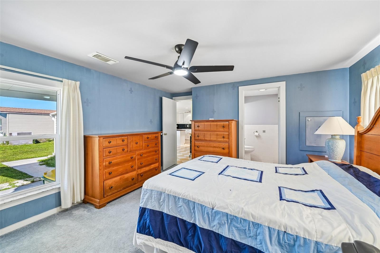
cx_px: 190
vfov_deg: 81.2
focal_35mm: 14
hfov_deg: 104.3
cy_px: 126
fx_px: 148
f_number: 8
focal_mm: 14
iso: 400
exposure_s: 1/60
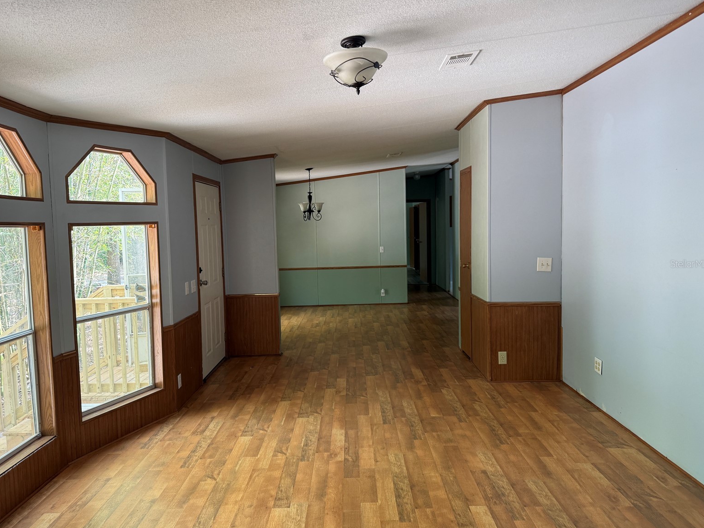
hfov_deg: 69.4
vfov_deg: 54.9
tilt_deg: -4.3
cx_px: 347
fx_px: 508
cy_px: 264
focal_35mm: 25
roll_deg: +1.1
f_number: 1.78
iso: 160
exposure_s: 1/121
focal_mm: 6.76
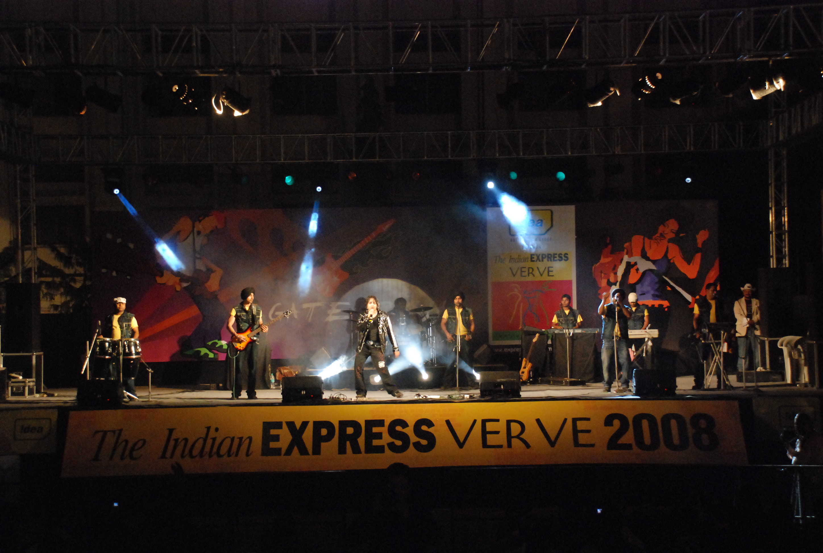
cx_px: 412
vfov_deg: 20.7
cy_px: 276
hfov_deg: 30.5
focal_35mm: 66
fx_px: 1512
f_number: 5
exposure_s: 1/60
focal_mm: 44
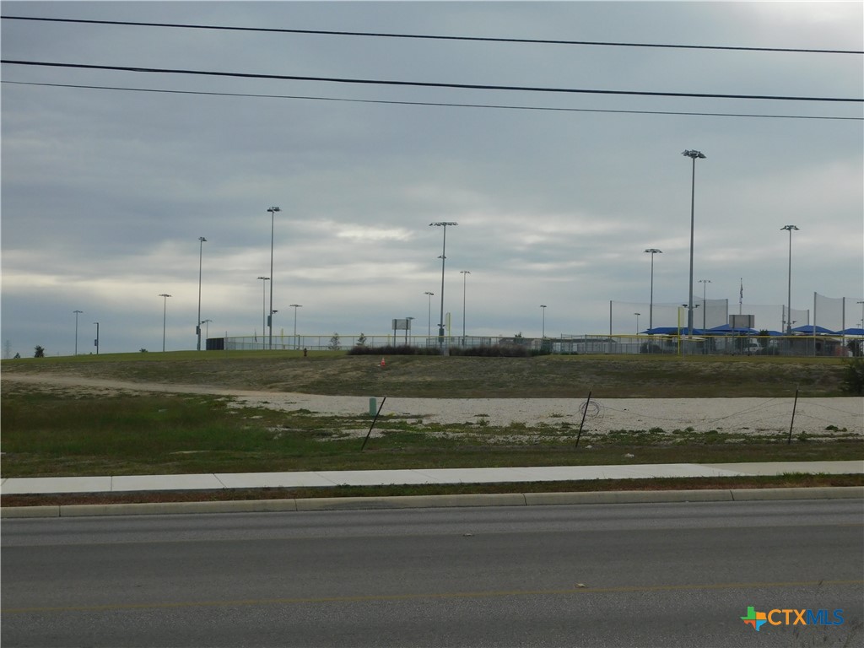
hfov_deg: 29.4
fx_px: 1647
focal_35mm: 66
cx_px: 432
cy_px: 324
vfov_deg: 22.3
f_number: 4.2
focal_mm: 11.7
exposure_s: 1/1500
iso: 125
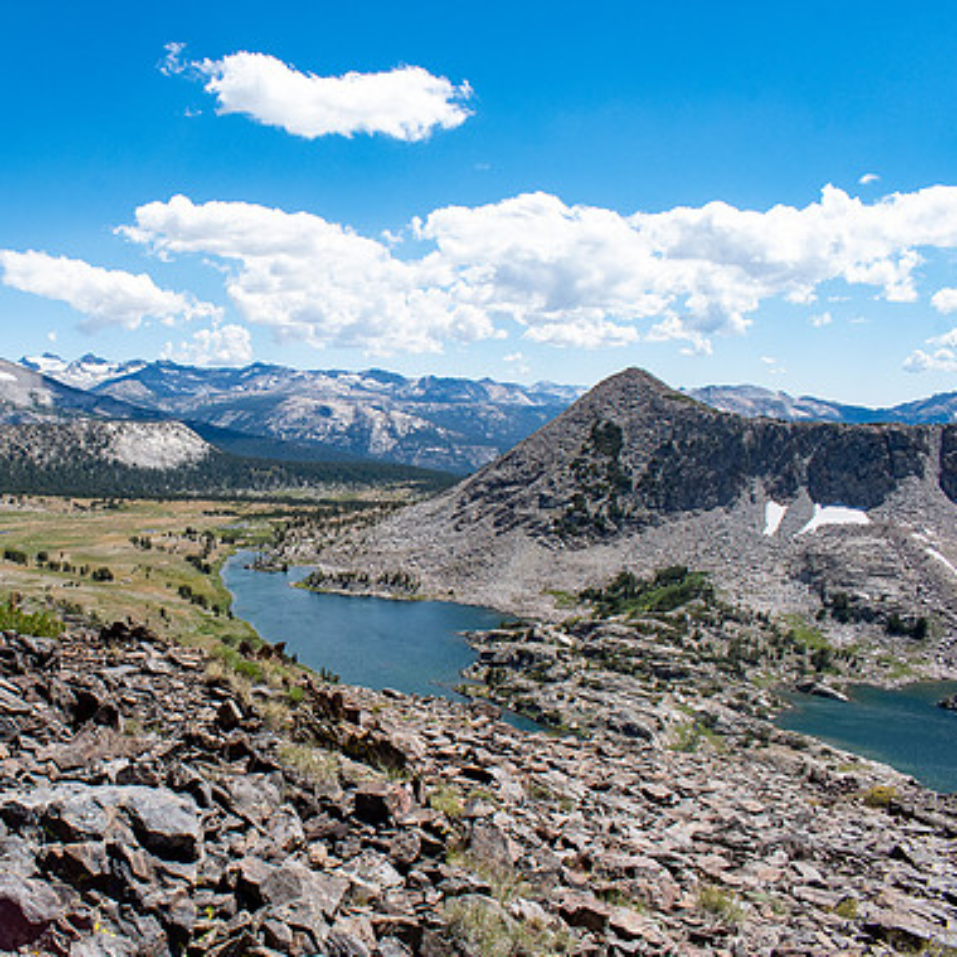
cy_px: 485
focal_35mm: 35
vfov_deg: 47.2
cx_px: 267
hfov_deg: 45.9
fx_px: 1095
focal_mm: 18
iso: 800
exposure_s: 1/640
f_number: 13
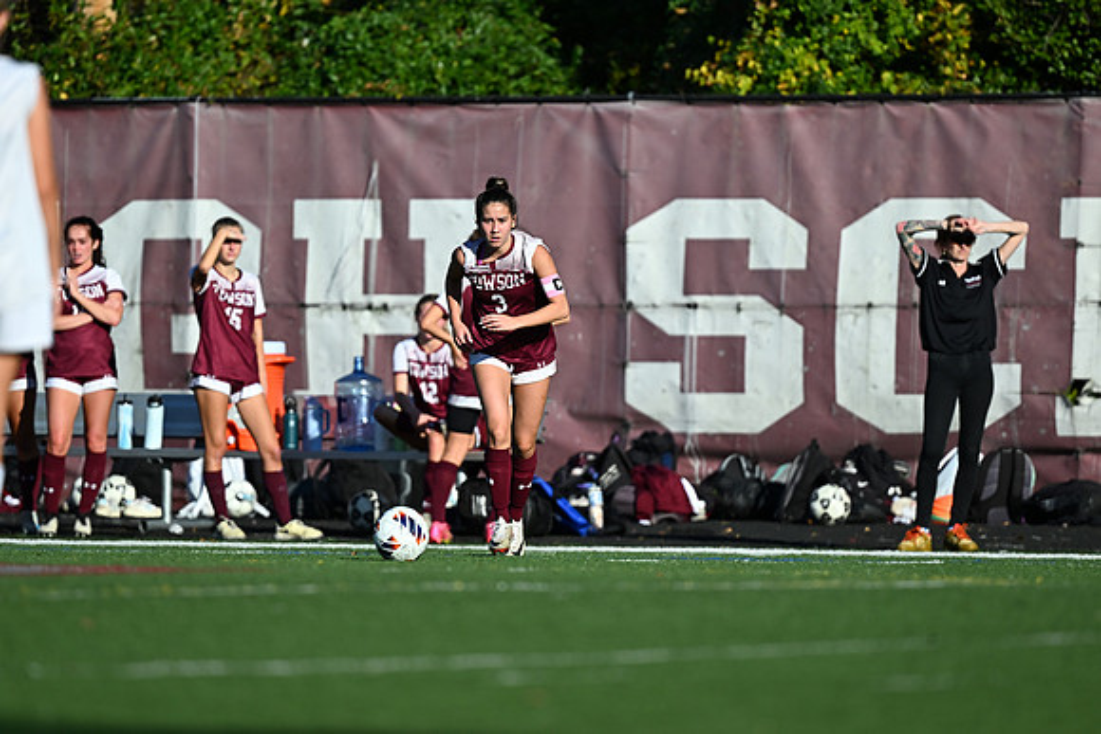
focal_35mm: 500
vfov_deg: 2.8
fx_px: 15295
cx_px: 550
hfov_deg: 4.1
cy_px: 367
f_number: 5.6
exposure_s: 1/2000
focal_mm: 500
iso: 320
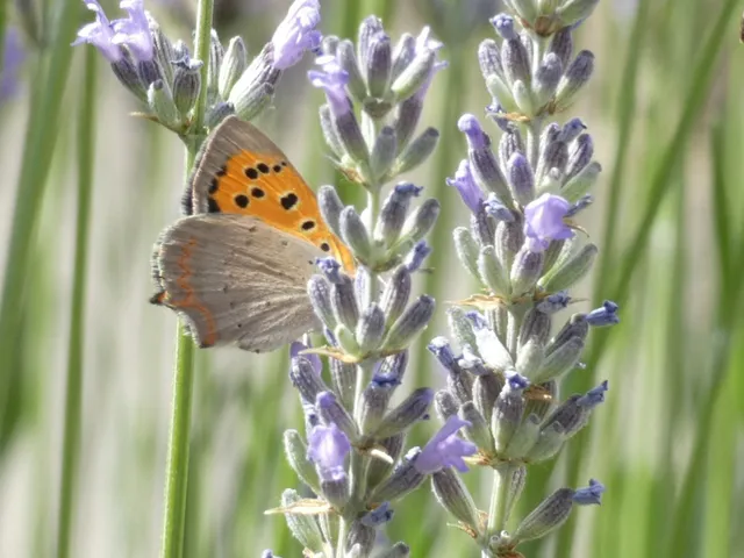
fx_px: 3933
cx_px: 372
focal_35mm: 183
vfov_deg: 8.1
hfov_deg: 10.8
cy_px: 279
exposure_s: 1/100
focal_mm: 32.7
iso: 80
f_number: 5.5
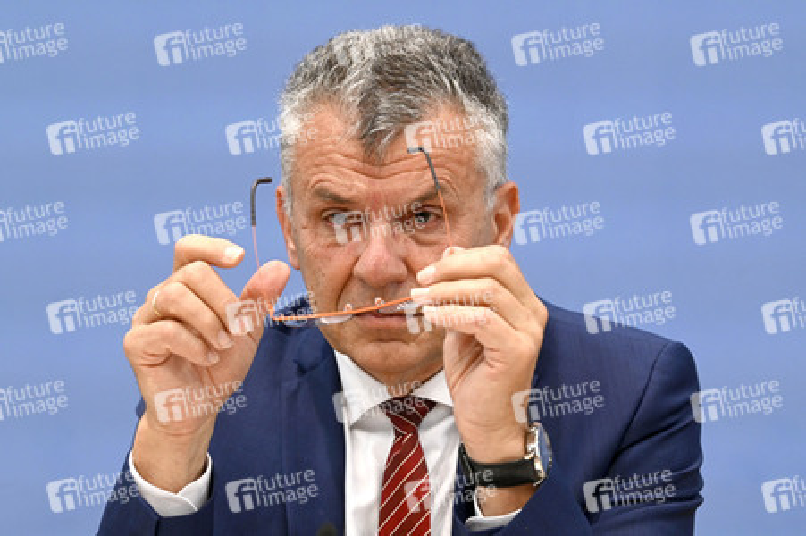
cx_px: 403
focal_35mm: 140
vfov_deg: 9.8
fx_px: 3132
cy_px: 268
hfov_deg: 14.7
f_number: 5.6
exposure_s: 1/500
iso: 3200
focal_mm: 140
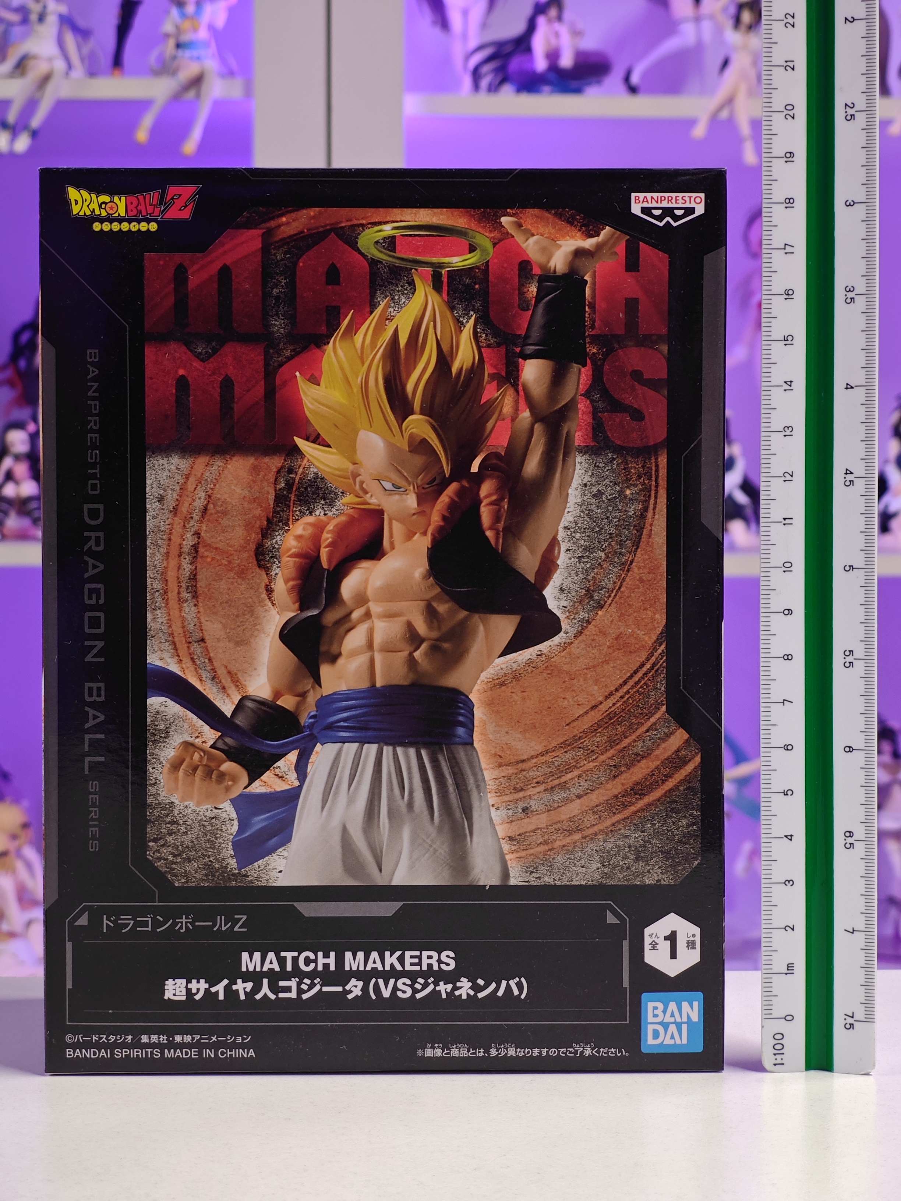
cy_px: 600
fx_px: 2776
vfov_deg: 24.4
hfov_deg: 18.4
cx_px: 450
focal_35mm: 80
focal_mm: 7.48
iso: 400
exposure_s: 1/14.7
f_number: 2.4
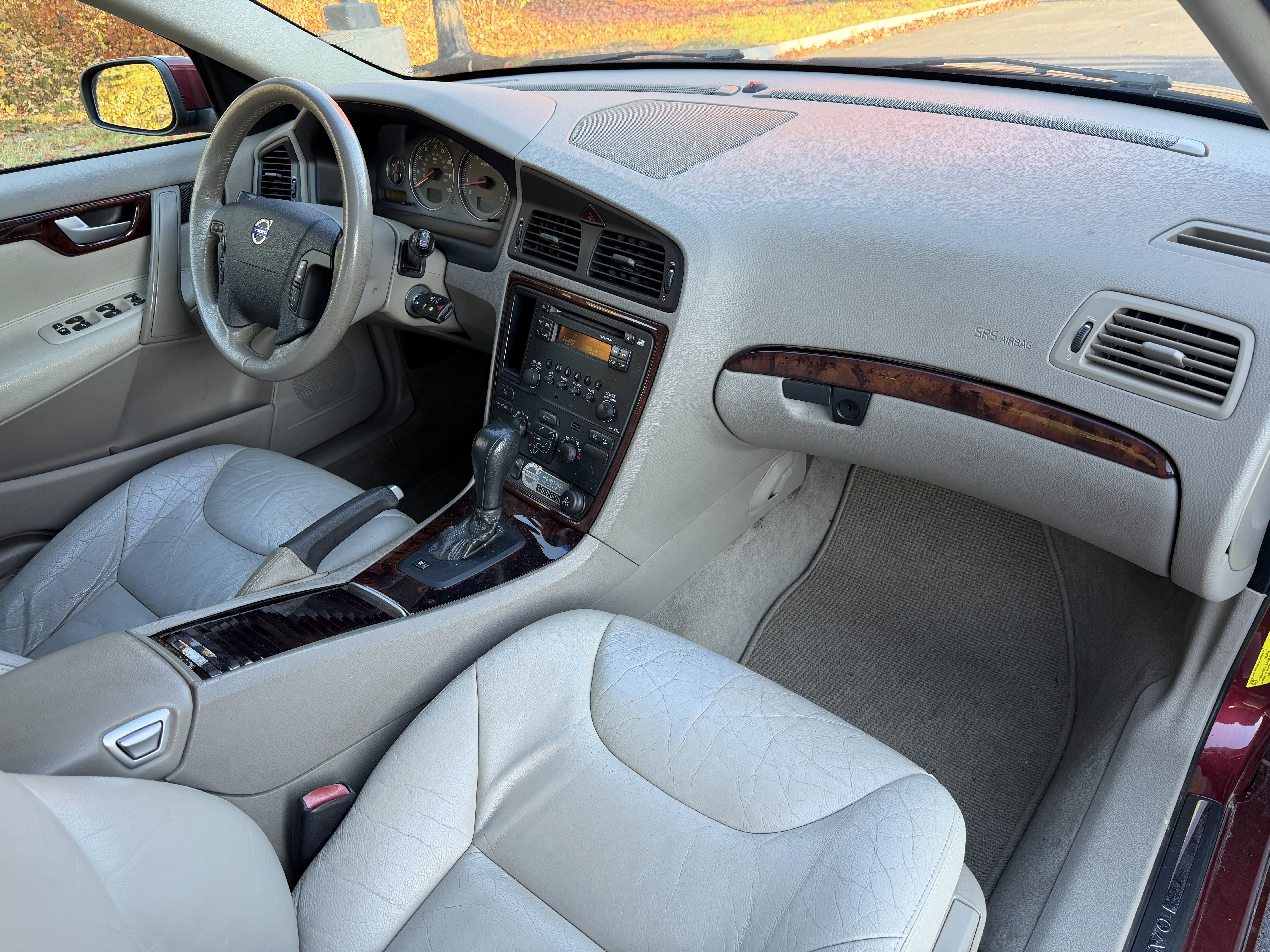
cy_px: 476
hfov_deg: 71.6
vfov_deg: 56.8
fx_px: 881
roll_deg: +4.8
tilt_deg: -31.4
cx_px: 635
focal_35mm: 24
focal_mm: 6.76
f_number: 1.78
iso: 125
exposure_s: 1/121
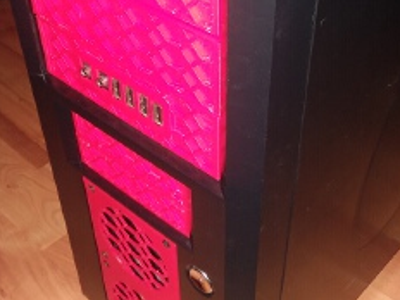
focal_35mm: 50
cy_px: 124
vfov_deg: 29.1
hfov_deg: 38.2
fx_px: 578
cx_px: 198
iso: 64
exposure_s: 1/30
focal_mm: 2.47
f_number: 1.9
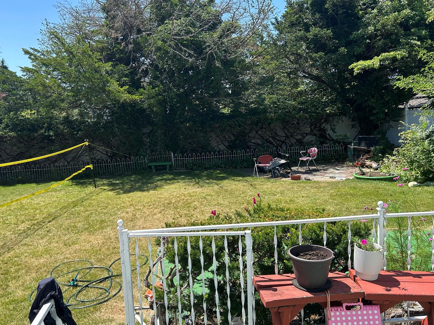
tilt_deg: -5.7
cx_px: 208
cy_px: 158
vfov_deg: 46.8
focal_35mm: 30
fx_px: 376
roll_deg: +3.2
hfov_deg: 59.9
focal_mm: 5.7
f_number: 1.5
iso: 50
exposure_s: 1/1597
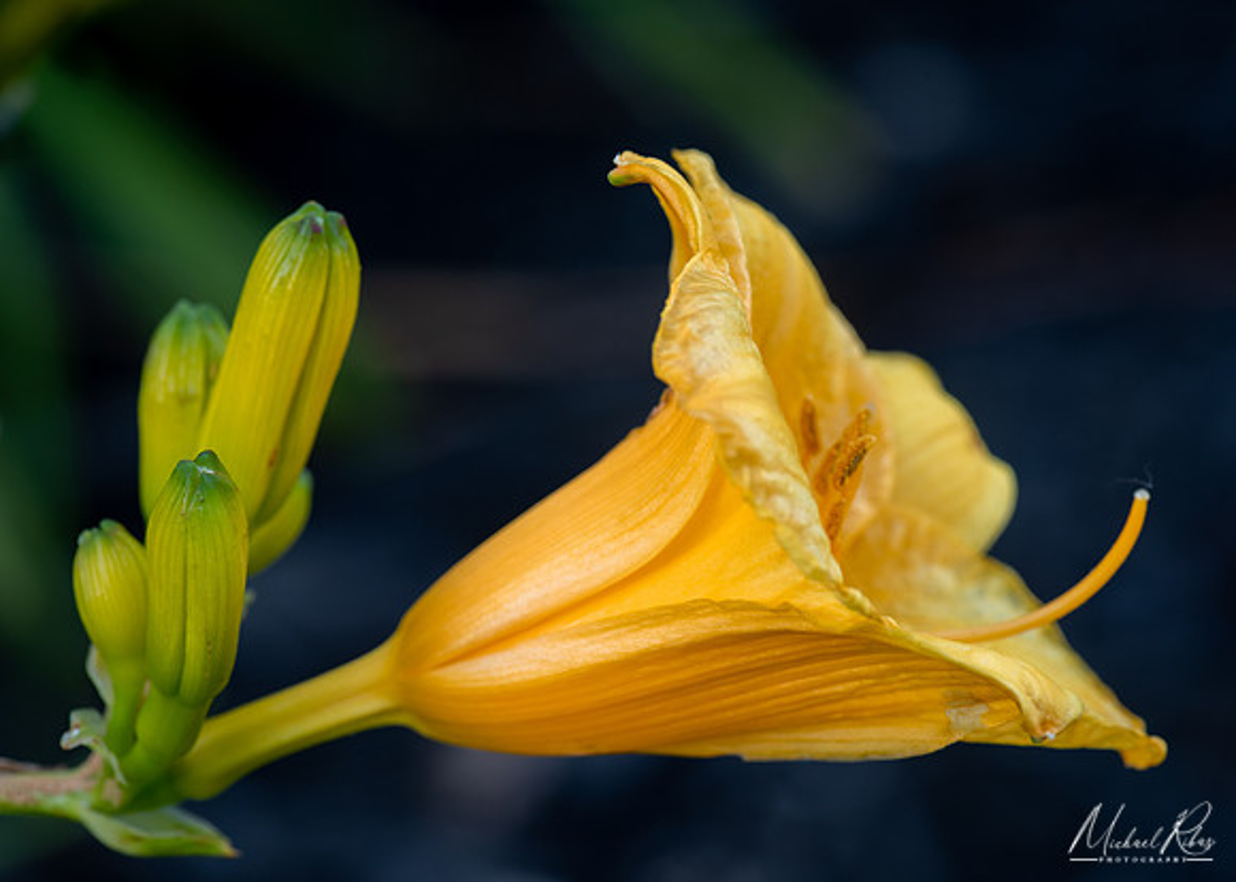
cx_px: 680
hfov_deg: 17.7
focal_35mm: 113
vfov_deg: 12.7
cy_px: 428
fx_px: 3969
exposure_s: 1/15
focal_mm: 105
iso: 100
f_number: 11
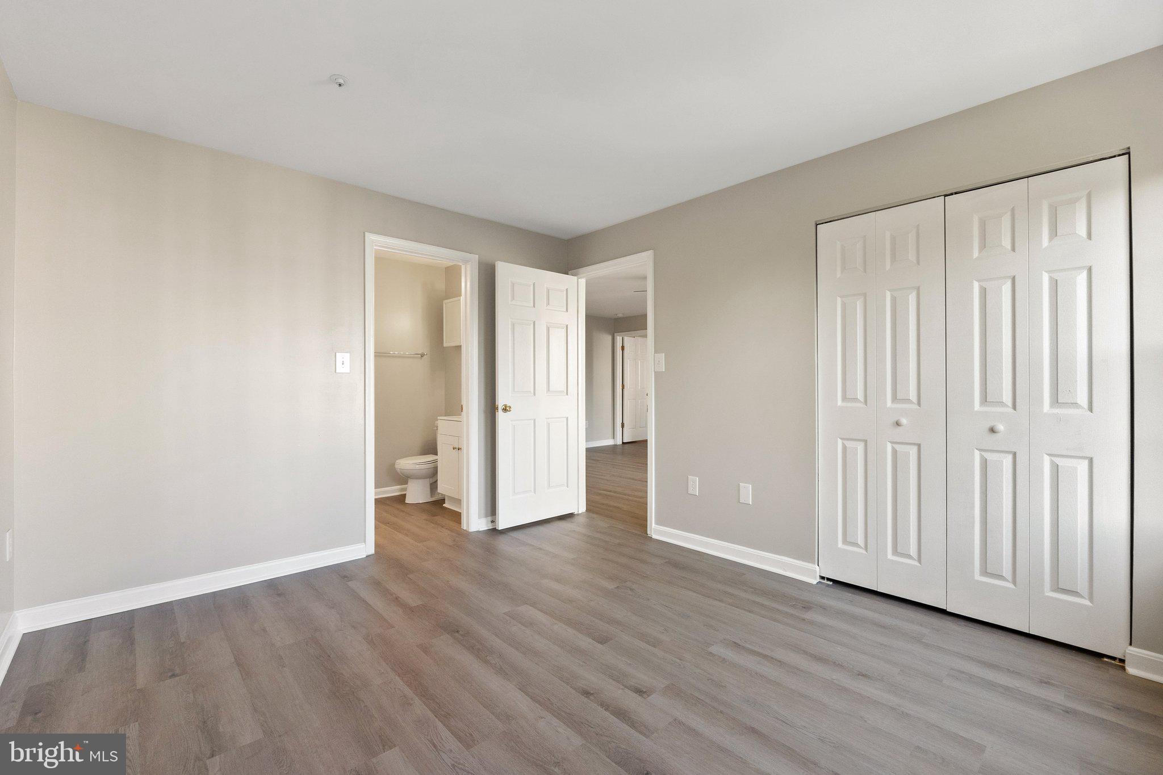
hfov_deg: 100.4
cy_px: 388
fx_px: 485
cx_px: 582
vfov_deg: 77.3
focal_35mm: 15
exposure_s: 1/13
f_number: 8
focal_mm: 10
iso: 640
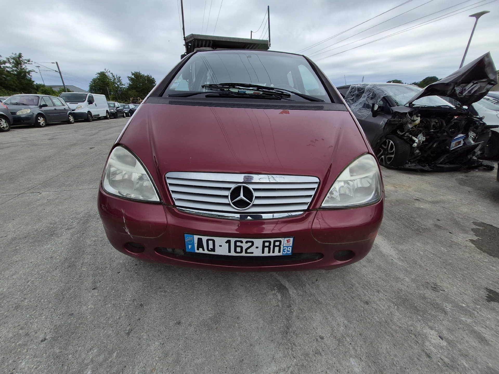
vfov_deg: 89.9
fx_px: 187
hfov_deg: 106.2
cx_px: 250
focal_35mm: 13
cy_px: 187
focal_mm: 1.74
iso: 40
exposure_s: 1/1429
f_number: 2.2
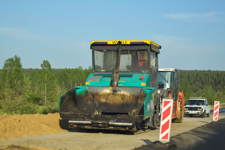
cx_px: 112
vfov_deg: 22.6
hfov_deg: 33.4
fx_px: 375
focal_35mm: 60
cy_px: 75
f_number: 5
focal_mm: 40
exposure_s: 1/1000
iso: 200
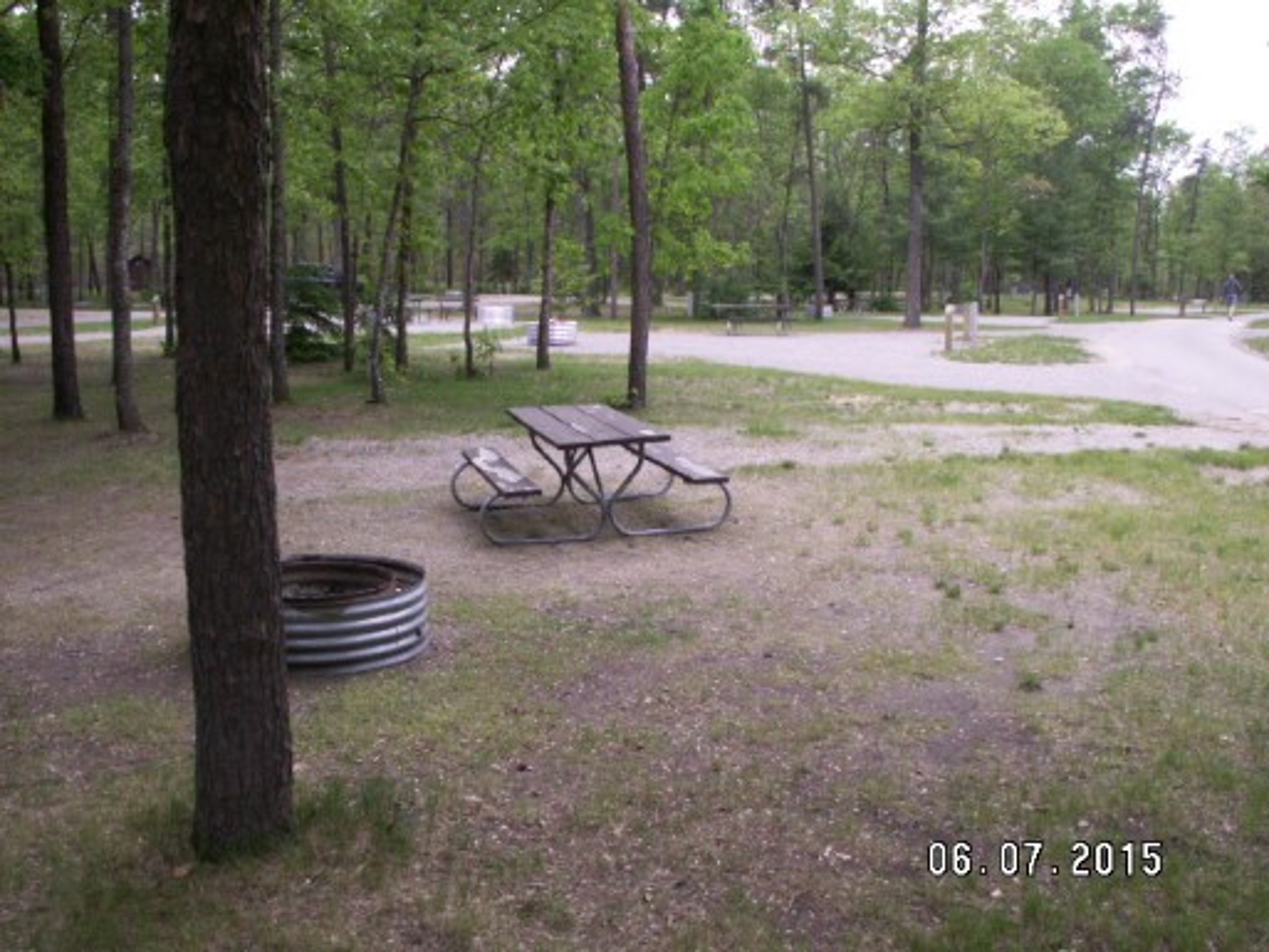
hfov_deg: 52.6
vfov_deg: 40.7
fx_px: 1283
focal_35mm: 35
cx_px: 634
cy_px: 476
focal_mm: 5.86
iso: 50
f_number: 3.2
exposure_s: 1/50
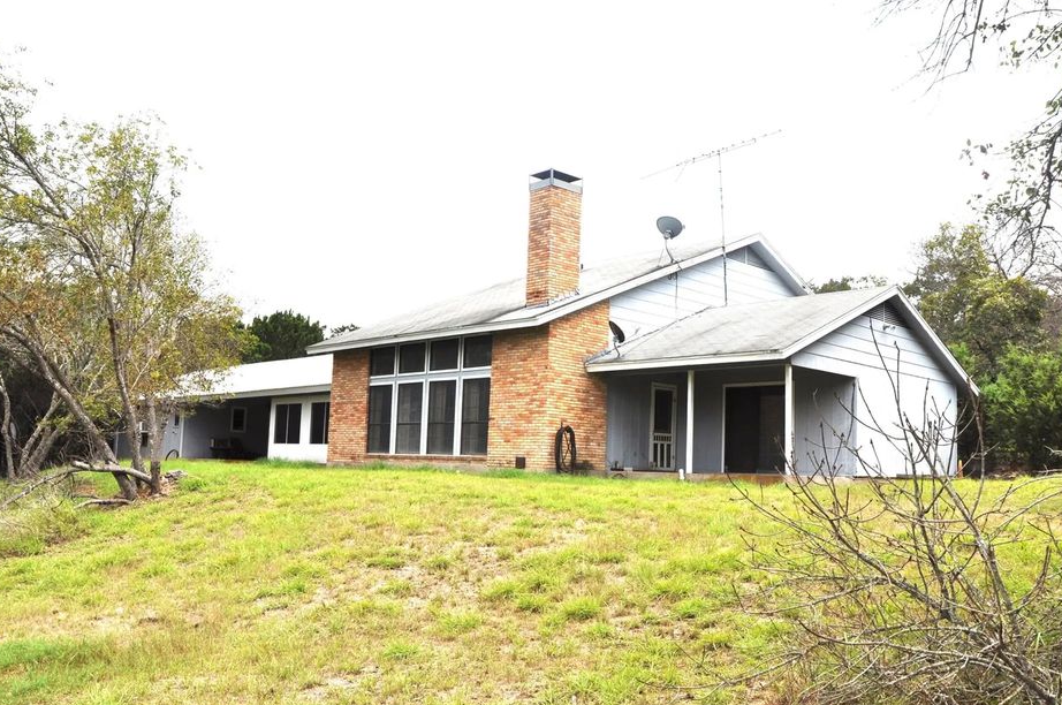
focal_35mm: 30
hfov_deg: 62.0
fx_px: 884
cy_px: 373
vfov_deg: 43.5
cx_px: 556
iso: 200
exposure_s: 1/200
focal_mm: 18
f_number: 13
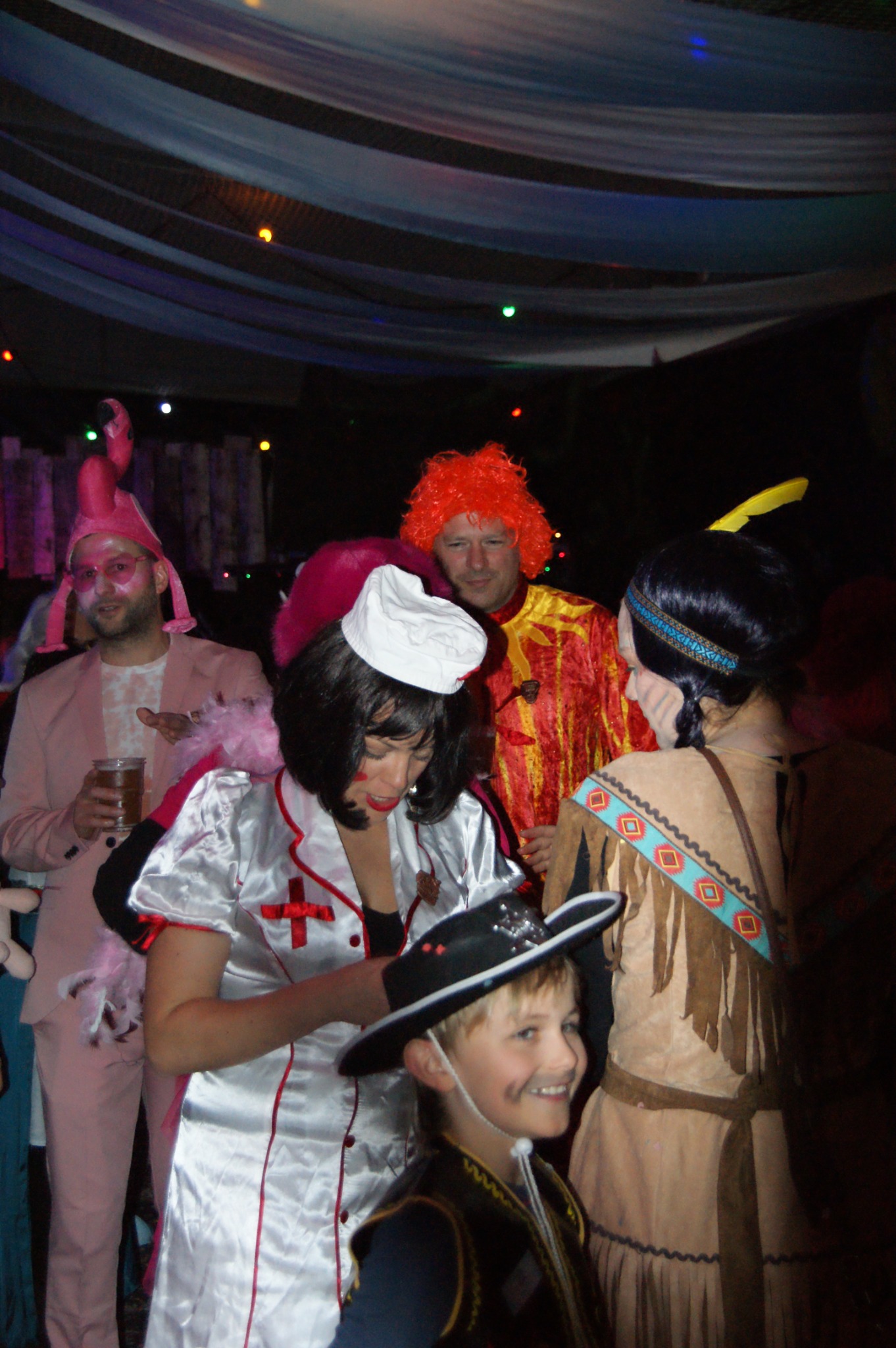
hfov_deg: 25.7
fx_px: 1963
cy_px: 674
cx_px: 448
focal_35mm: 52
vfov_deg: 37.9
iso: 1600
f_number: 5
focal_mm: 35
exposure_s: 1/60
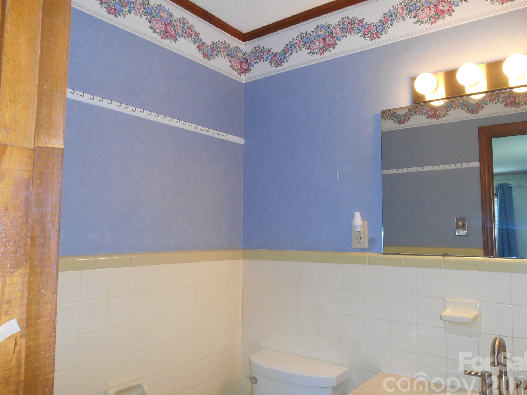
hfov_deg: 65.3
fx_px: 411
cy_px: 200
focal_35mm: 27
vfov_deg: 51.4
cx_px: 270
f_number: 3.4
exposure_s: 1/25
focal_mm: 4.7
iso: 200
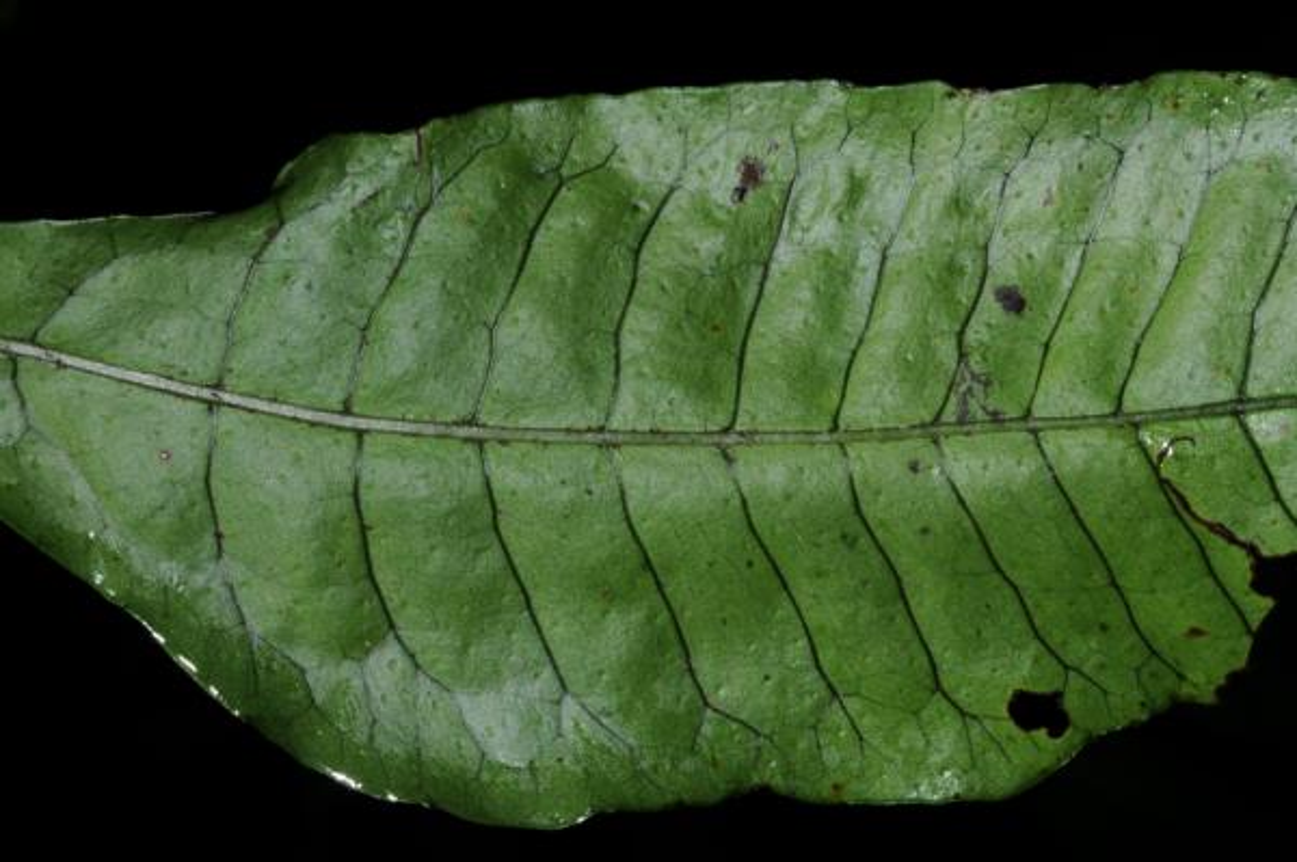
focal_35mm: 90
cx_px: 648
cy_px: 431
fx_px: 3240
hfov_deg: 22.6
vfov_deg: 15.2
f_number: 22
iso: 200
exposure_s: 1/60
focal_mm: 60
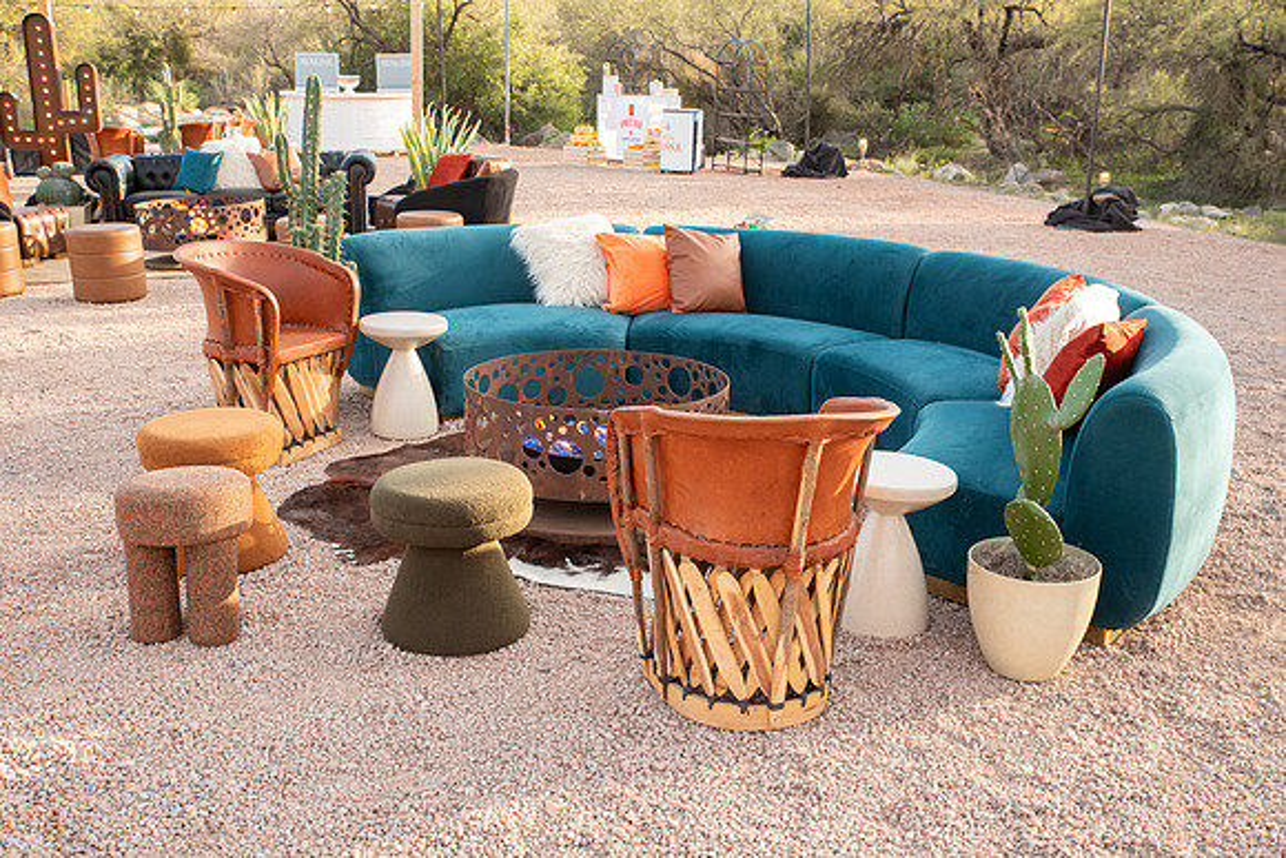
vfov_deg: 34.1
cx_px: 624
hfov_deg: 49.4
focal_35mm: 39
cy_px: 442
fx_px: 1398
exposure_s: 1/160
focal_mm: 38
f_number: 6.3
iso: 400
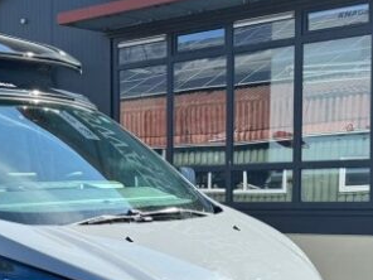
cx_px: 34
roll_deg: +1.4
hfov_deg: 23.5
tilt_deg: -3.9
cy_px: 241
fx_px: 873
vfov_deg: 18.0
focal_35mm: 81
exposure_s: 1/1869
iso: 80
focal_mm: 6.76
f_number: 1.78
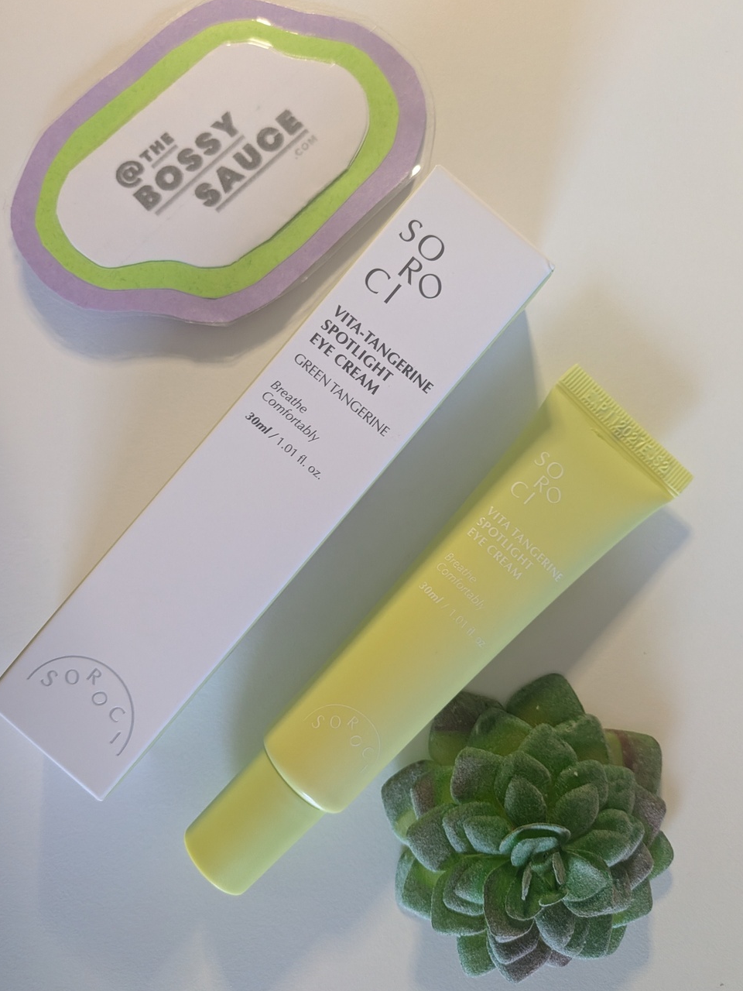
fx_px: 715
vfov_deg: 69.4
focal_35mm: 25
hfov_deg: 54.9
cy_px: 496
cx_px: 366
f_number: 1.7
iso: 204
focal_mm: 4.53
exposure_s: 1/60
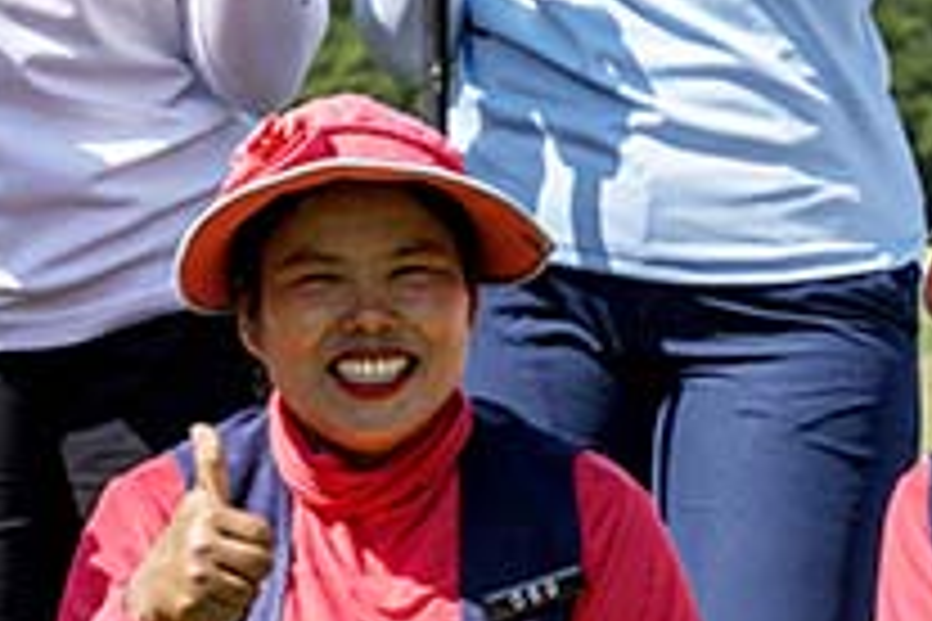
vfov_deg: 4.2
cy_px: 238
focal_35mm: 324
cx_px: 104
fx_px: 8387
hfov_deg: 6.3
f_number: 7.1
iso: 140
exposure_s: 1/640
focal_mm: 70
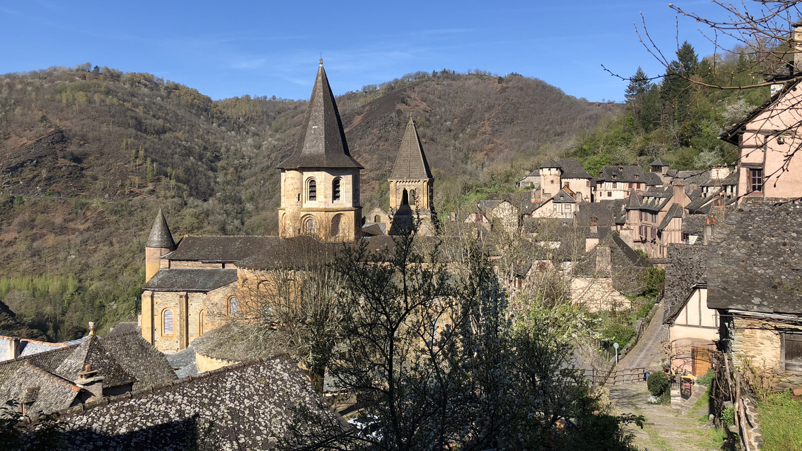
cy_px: 191
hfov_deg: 62.6
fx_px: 659
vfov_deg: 37.7
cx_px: 401
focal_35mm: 31
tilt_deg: +1.4
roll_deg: +1.0
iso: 20
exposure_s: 1/1600
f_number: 1.8
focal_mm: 4
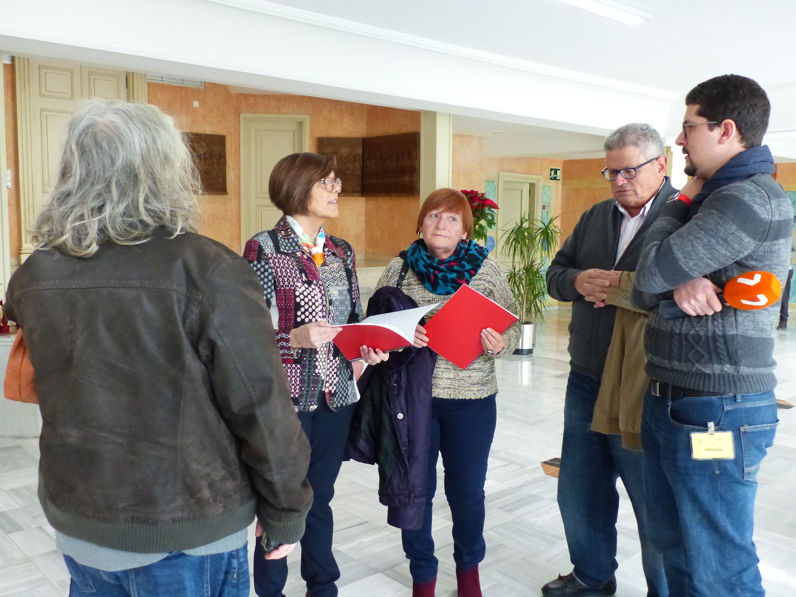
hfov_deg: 55.4
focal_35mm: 33
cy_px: 298
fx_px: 759
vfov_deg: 42.9
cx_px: 398
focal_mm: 5.9
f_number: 2.8
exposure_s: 1/125
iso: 800
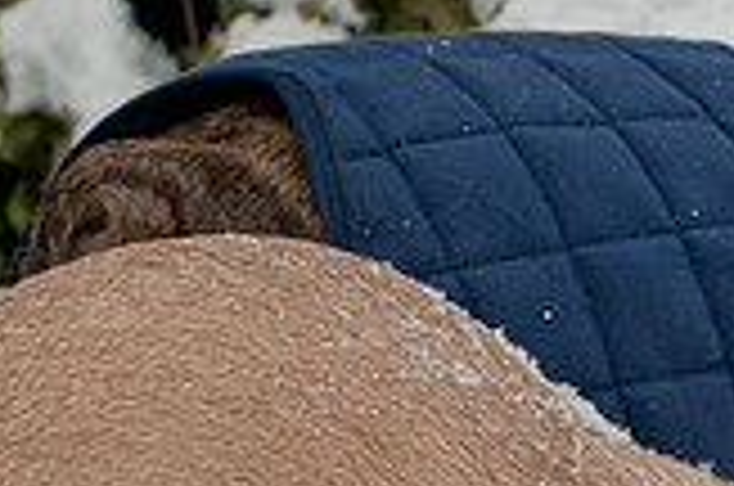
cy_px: 605
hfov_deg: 7.6
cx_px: 1004
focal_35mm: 267
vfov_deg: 5.1
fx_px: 5433
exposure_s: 1/1250
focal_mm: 50
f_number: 5.6
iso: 200
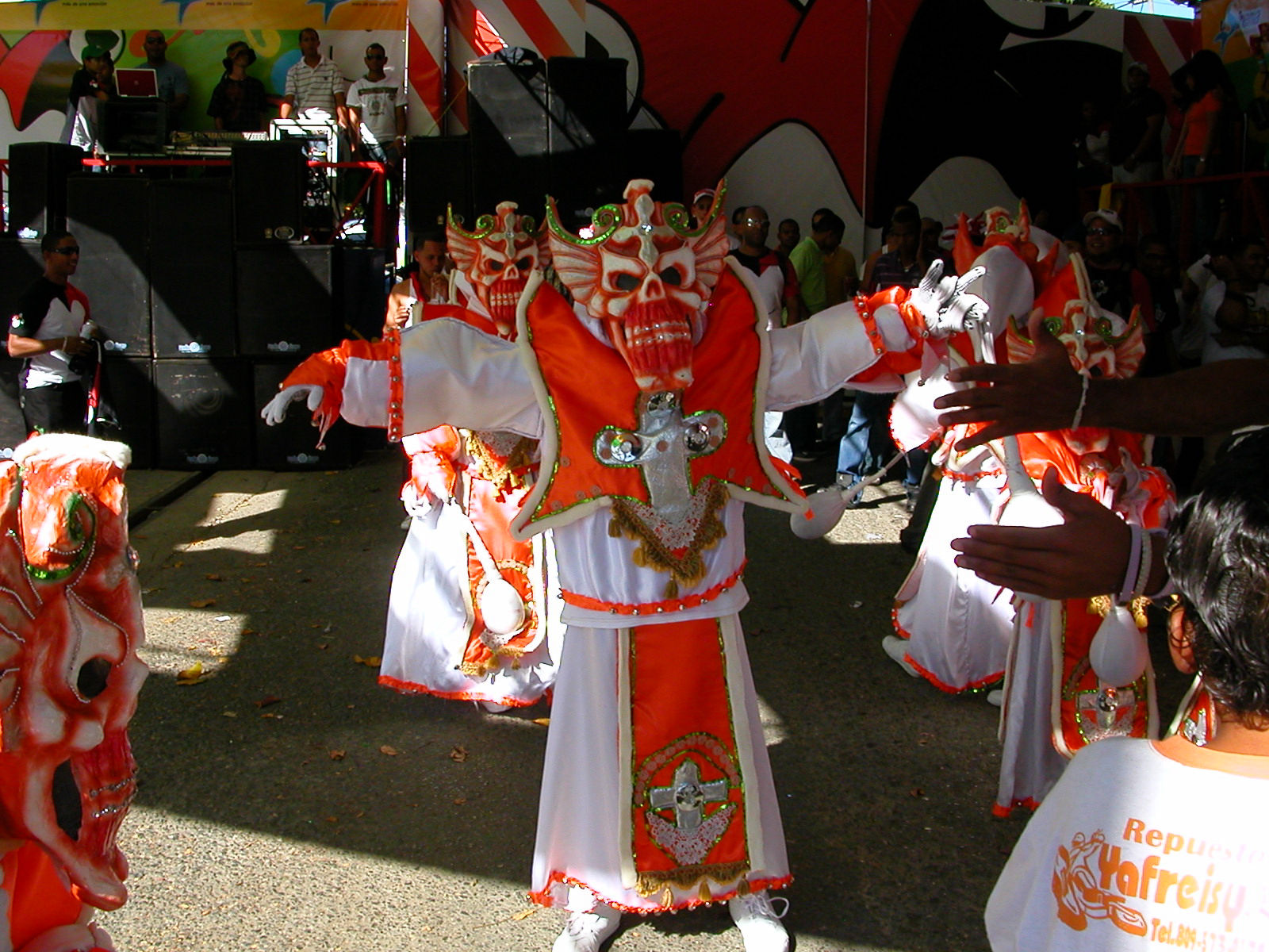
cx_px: 634
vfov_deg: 38.7
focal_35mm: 37
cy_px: 476
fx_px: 1356
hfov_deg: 50.1
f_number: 4.5
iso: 100
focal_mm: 5.6
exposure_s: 1/303
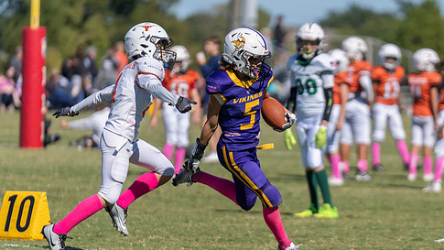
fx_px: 4357
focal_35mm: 370
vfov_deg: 3.3
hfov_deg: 5.8
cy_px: 155
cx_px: 311
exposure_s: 1/3200
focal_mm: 200
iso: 100
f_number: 2.8
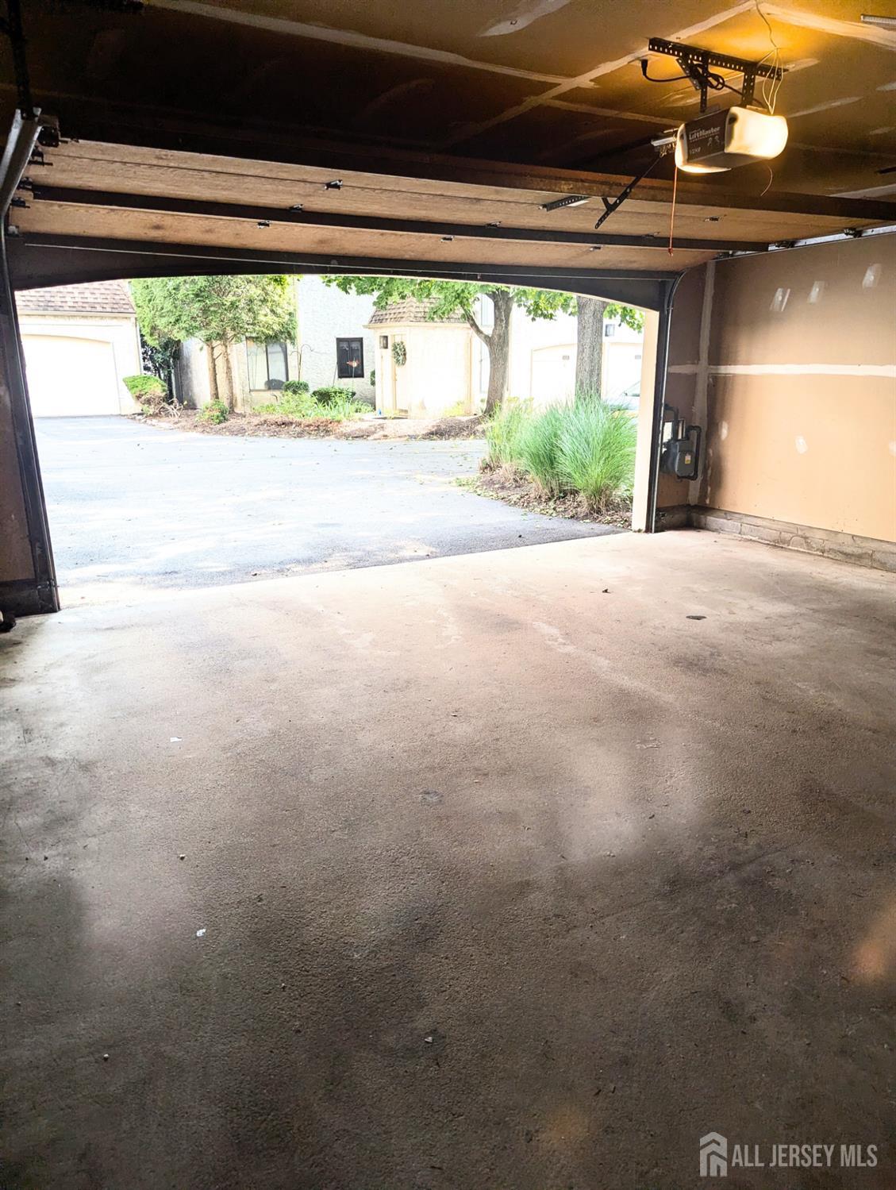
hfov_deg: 56.9
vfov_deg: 71.5
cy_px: 595
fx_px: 826
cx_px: 448
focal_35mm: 24
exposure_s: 1/222
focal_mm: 6.81
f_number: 1.85
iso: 45
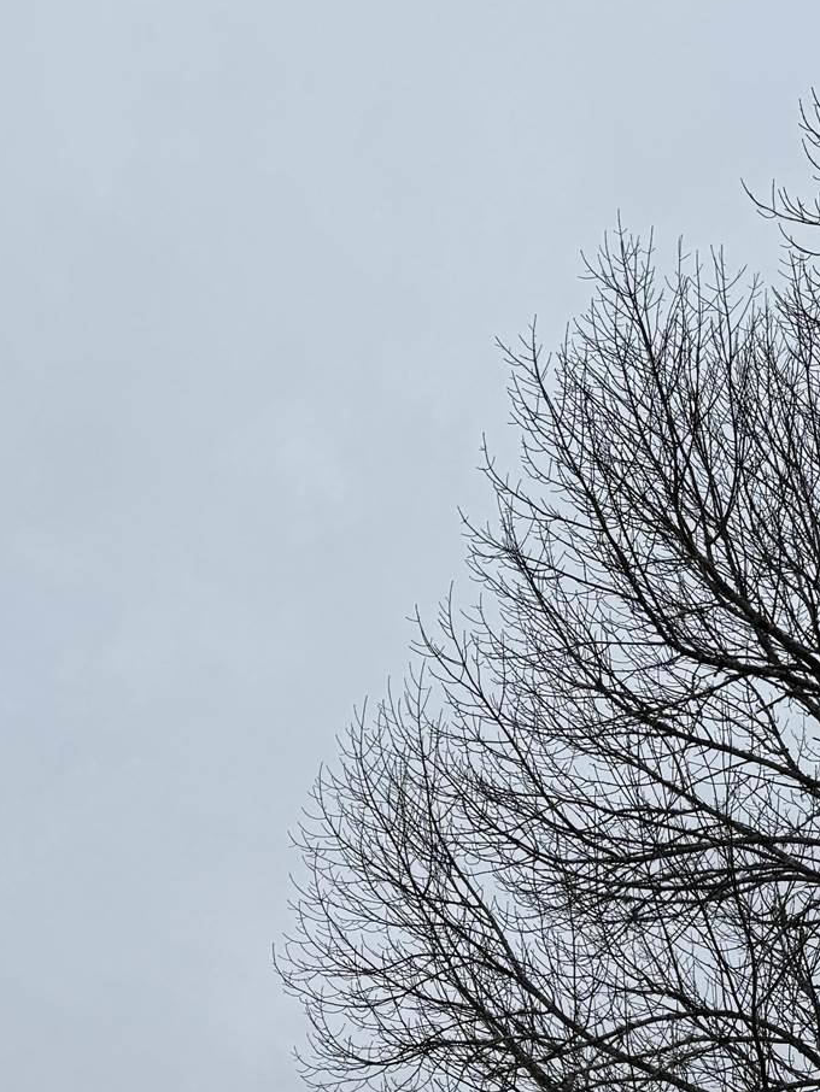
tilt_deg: +25.9
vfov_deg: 30.1
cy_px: 1006
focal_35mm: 61
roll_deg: -2.6
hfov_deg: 24.0
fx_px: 1926
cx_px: 382
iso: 80
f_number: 1.78
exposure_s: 1/1869
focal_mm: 6.76
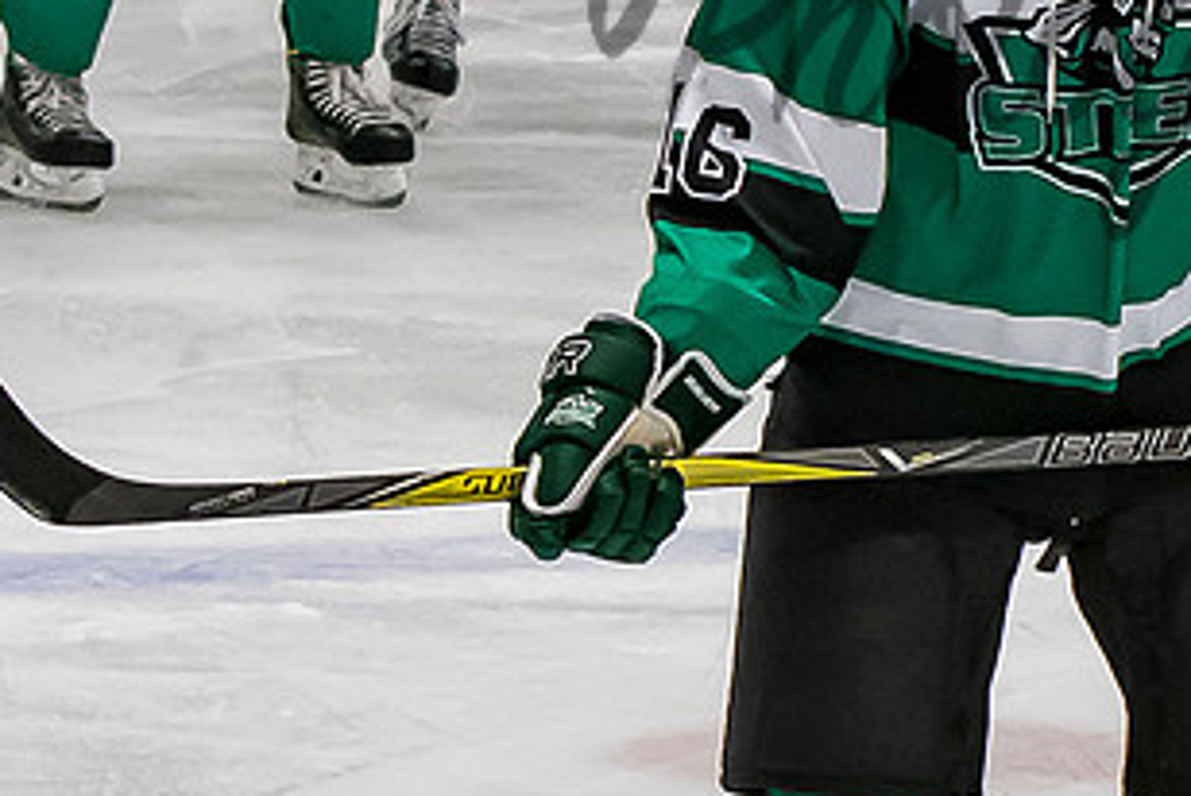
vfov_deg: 3.0
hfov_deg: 4.5
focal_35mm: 461
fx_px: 15265
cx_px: 1091
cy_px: -42
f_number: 4
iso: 2500
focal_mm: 70
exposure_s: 1/800
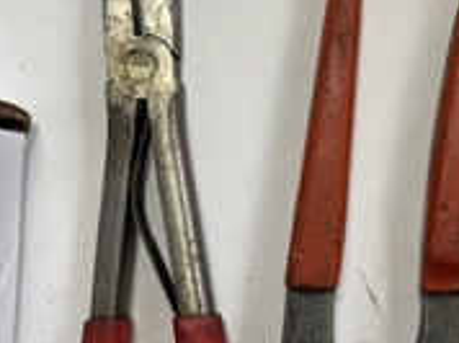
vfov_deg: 26.7
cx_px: 366
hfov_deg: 34.5
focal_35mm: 54
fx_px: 715
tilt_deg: -82.2
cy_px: 93
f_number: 1.78
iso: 200
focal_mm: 6.76
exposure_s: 1/120
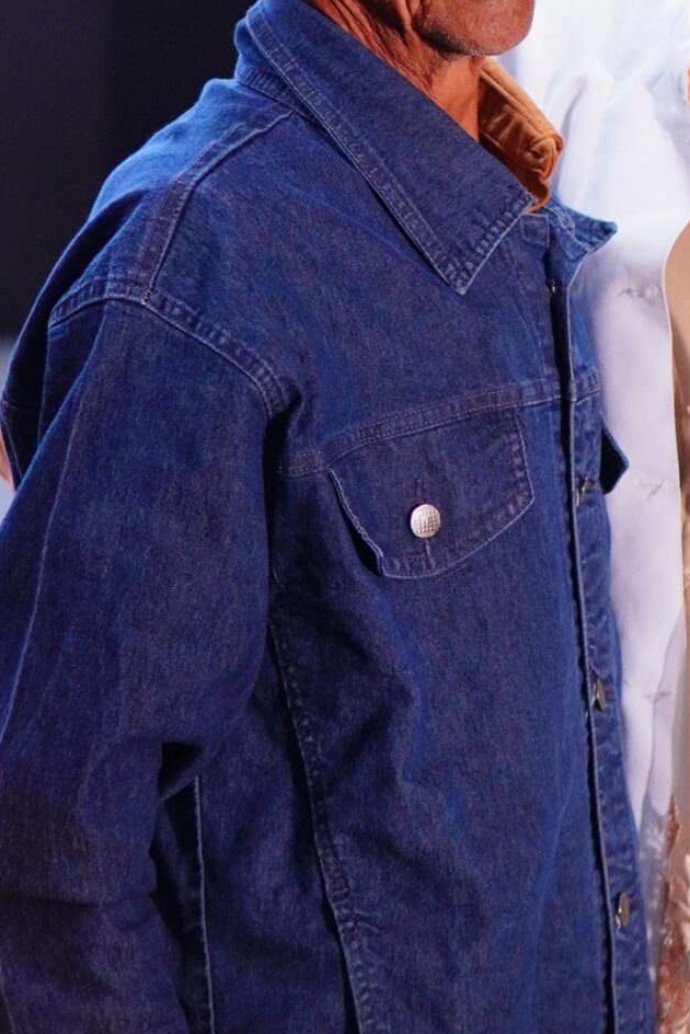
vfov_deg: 16.4
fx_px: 3505
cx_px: 612
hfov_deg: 11.2
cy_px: -28
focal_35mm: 122
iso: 640
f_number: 1.6
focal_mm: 30
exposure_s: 1/160
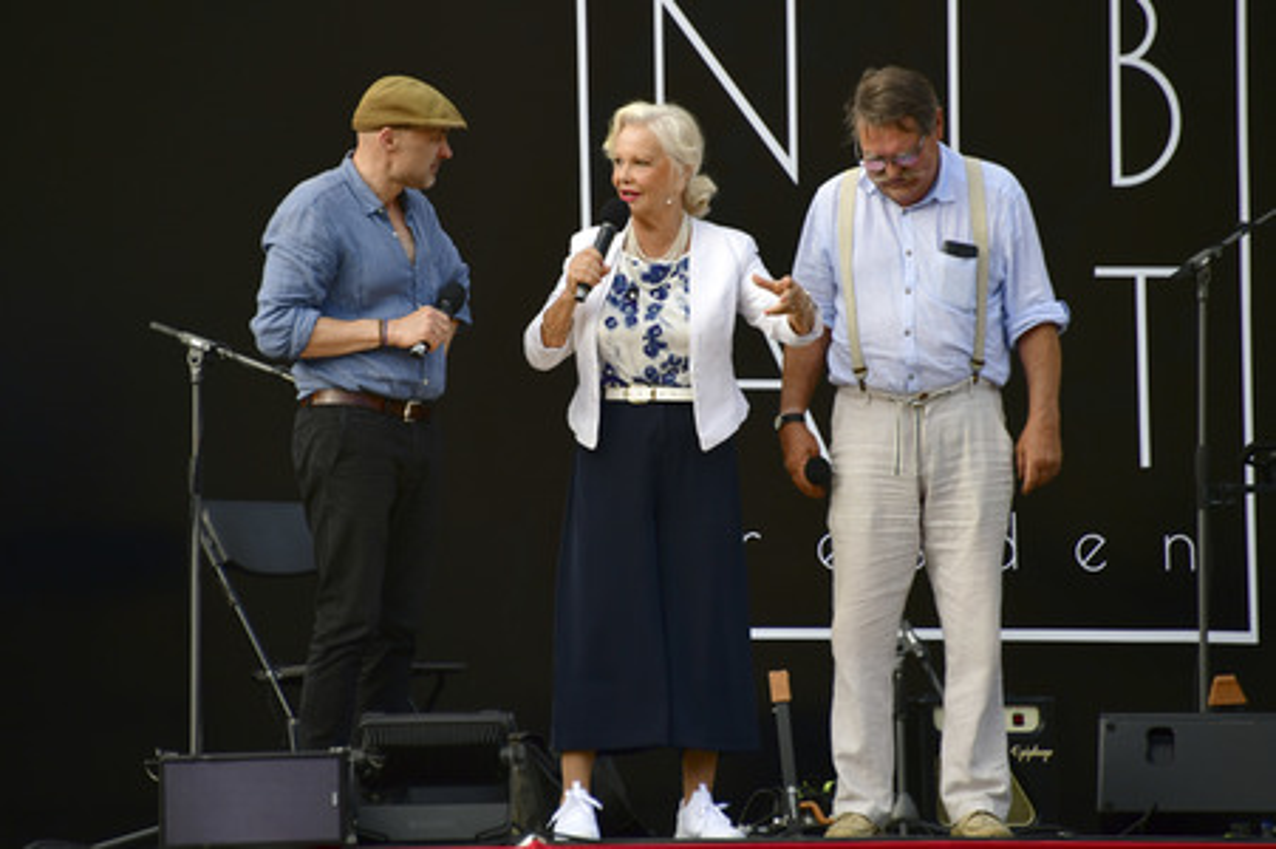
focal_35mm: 300
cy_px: 424
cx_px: 638
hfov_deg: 6.9
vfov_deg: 4.6
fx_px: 10625
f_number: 5.6
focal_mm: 300
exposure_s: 1/800
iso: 200
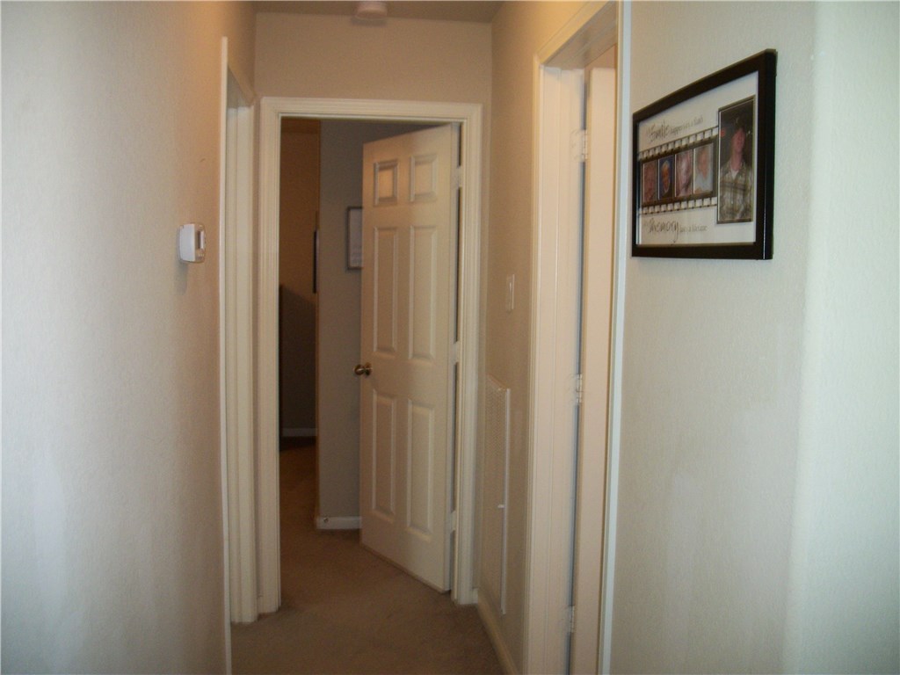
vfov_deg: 44.2
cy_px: 338
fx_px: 832
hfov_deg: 56.8
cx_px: 450
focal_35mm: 32
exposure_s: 1/30
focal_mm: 5.7
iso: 160
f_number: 2.9
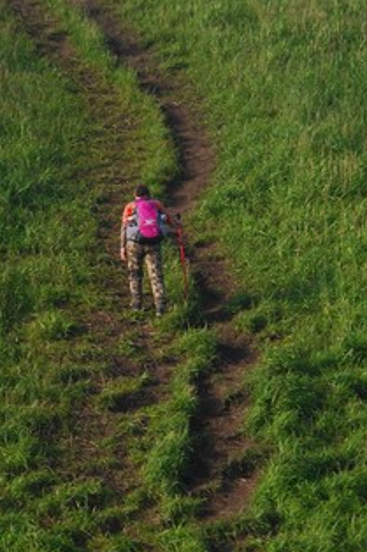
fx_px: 5955
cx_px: 151
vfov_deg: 5.3
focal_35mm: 389
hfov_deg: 3.5
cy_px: 290
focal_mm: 116
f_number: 9
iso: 100
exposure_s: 1/160
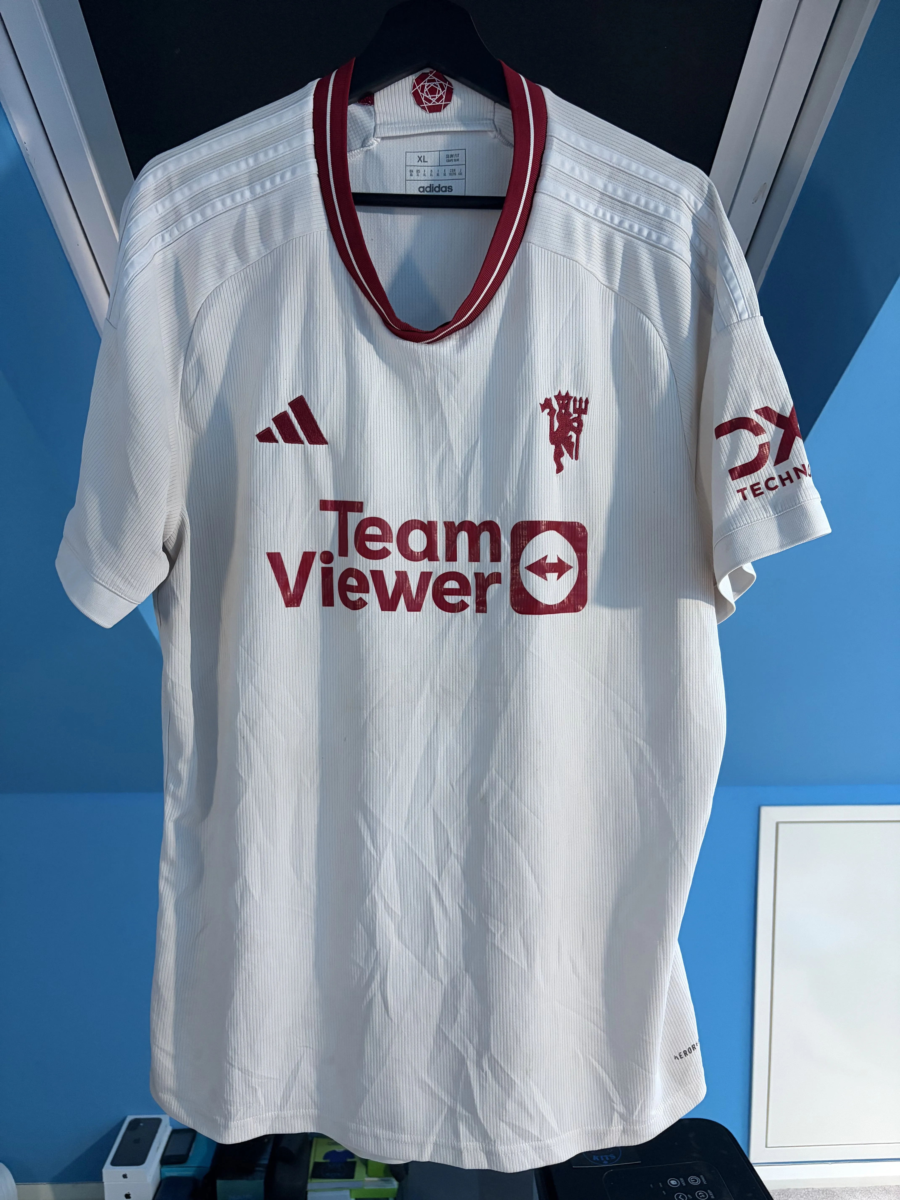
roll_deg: +0.8
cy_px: 600
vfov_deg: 67.3
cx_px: 450
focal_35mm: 26
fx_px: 901
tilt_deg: -6.2
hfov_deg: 53.1
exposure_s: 1/60
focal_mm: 5.96
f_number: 1.6
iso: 320
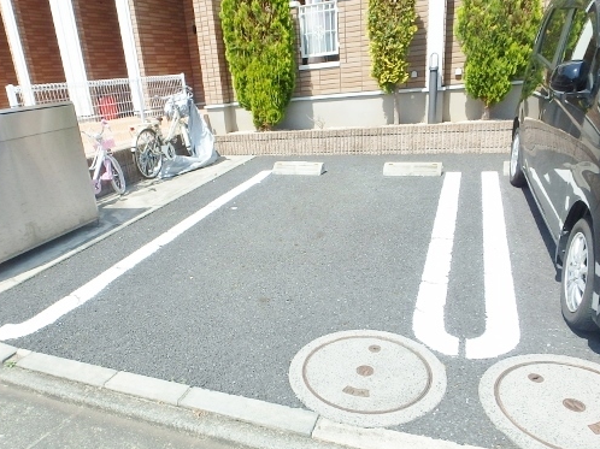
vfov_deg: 50.7
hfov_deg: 65.0
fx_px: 468
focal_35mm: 27
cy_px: 286
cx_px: 252
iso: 125
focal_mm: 3.7
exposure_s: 1/400
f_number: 6
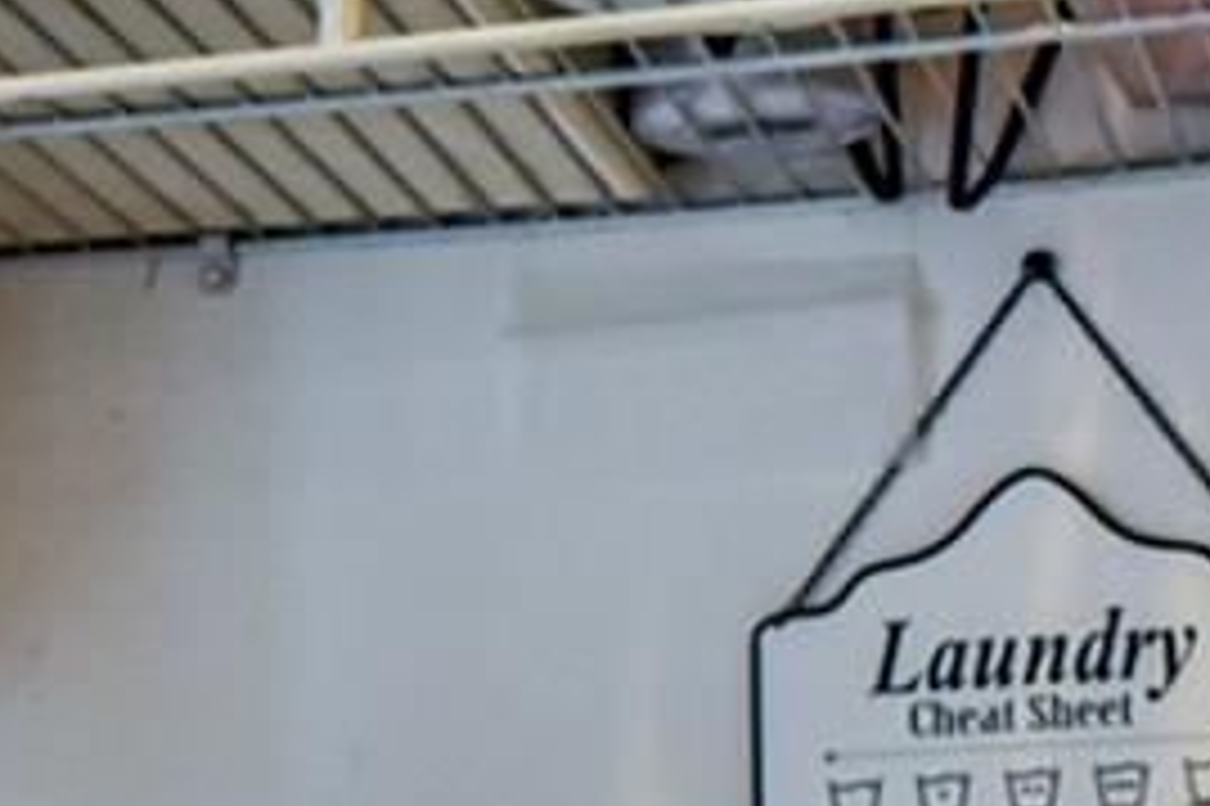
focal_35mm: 122
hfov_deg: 16.8
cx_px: 666
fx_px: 4098
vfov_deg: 10.7
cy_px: 1346
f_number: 5.6
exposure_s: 1/125
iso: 1600
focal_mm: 16
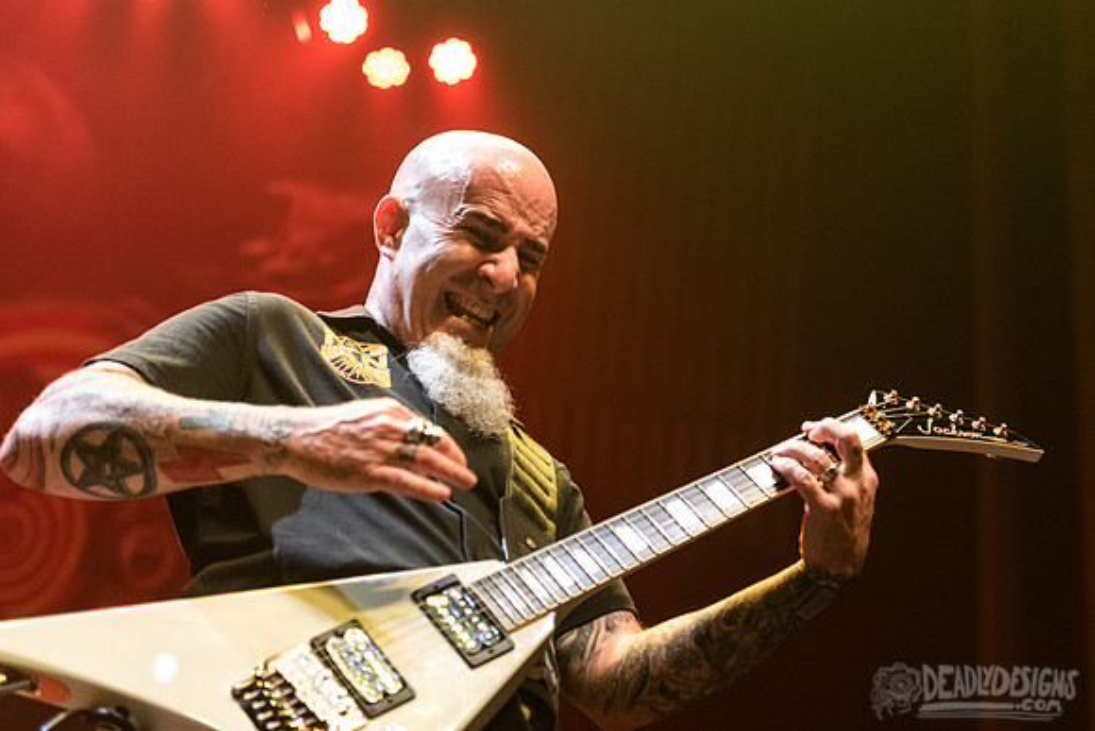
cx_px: 609
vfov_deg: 19.9
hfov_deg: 29.5
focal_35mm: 68
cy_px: 315
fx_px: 2076
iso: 2500
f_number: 3.2
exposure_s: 1/400
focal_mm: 60
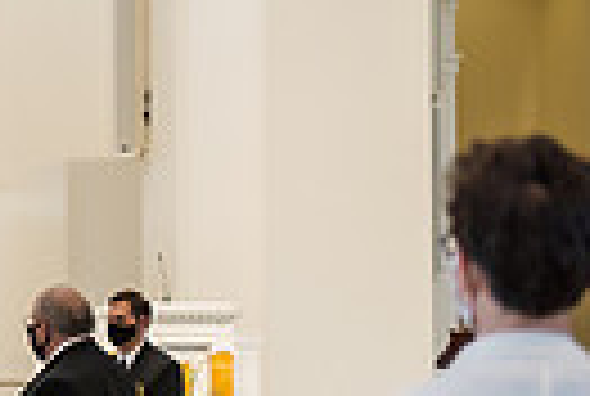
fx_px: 4024
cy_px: 223
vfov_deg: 5.6
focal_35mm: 245
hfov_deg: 7.9
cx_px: -690
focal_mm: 55
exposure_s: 1/200
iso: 1000
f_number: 2.8
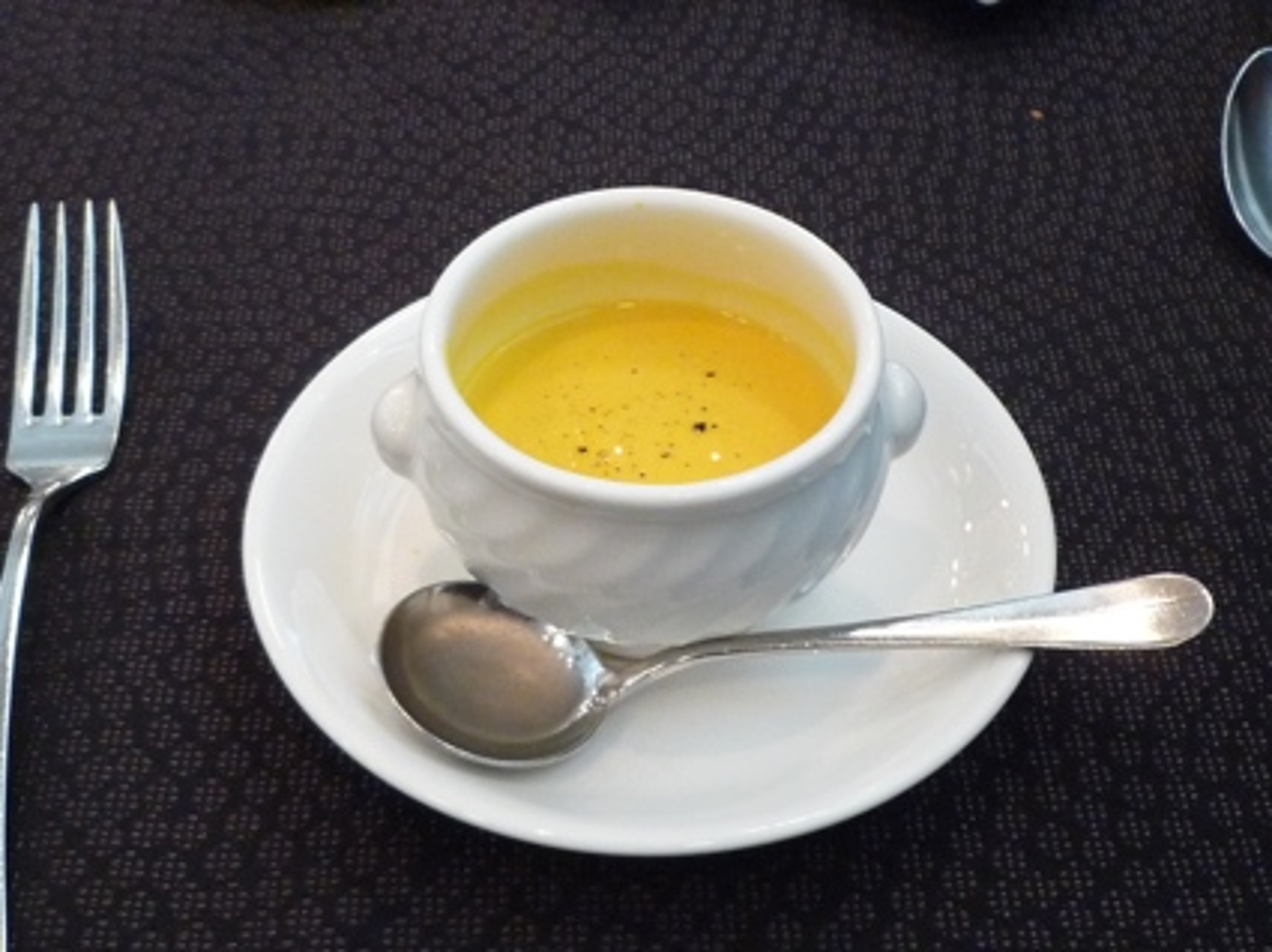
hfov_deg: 41.3
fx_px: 1689
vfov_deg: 31.5
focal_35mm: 46
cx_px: 636
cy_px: 476
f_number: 2.8
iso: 400
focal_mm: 4.5
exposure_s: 1/15
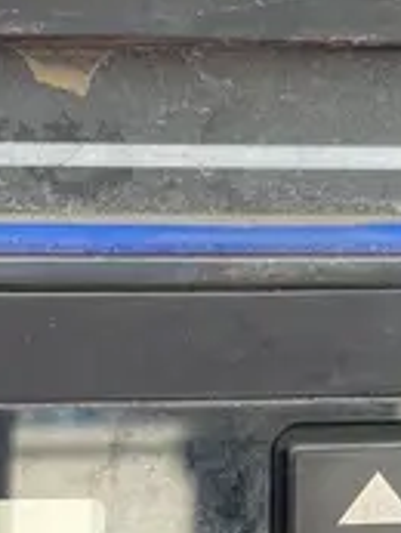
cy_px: 682
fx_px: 1697
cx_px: 179
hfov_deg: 13.5
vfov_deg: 16.9
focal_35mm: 110
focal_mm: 4.2
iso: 50
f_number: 1.6
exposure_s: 1/694
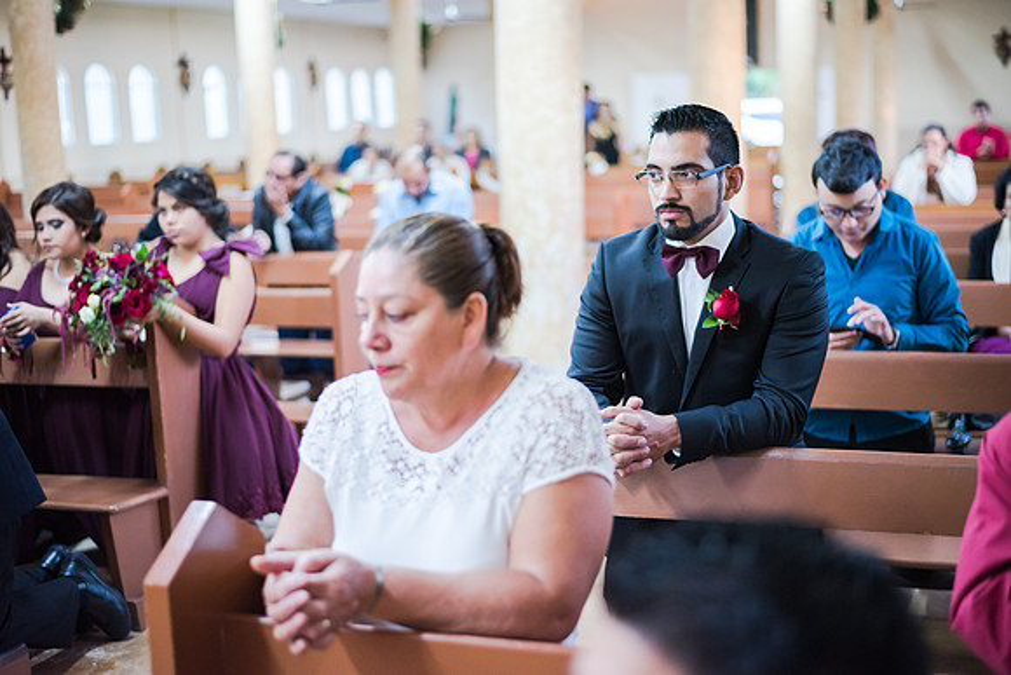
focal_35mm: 50
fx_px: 1404
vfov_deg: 27.0
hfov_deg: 39.6
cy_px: 338
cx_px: 506
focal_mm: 50
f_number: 1.8
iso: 1600
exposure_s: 1/200
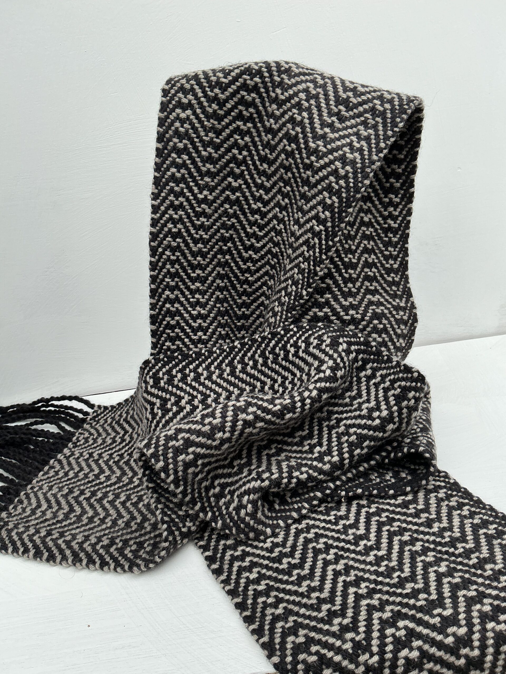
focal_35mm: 29
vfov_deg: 61.7
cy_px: 337
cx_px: 253
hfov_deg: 48.2
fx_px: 565
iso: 25
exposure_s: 1/574
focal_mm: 3
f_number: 1.8
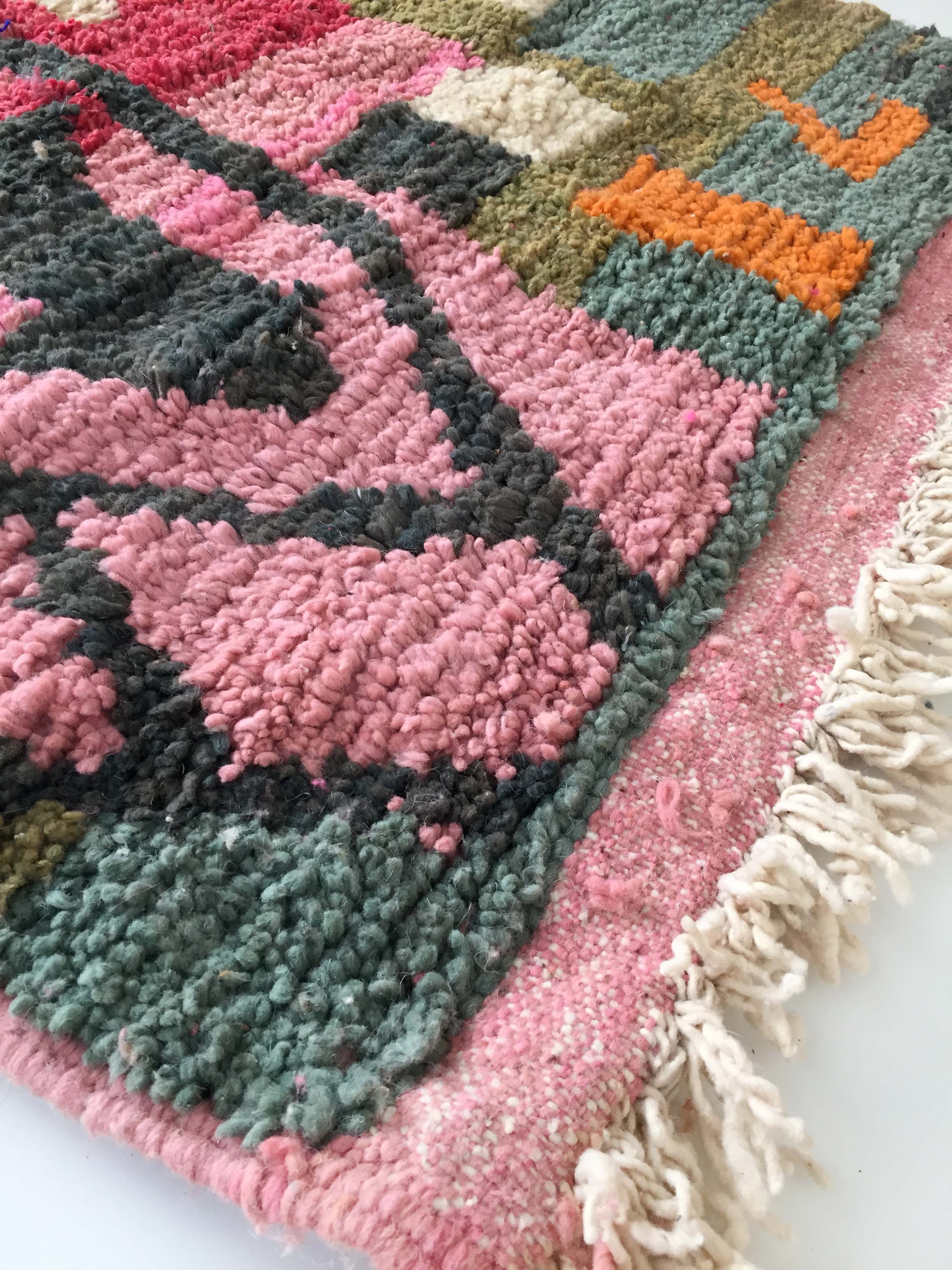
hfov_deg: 48.2
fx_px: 1063
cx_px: 476
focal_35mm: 29
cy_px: 635
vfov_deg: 61.7
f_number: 2.2
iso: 50
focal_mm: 4.15
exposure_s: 1/33
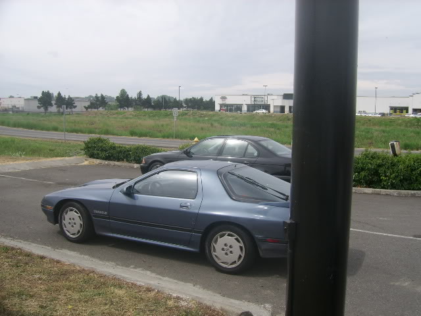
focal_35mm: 35
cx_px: 210
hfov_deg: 52.6
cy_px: 158
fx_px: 426
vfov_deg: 40.7
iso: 50
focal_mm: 5.95
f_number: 5.8
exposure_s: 1/297
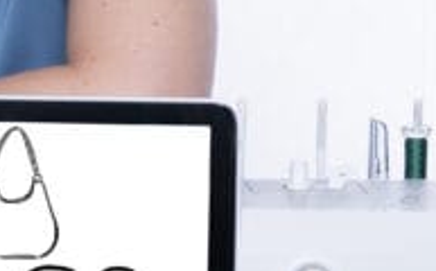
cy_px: 98
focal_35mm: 168
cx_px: -84
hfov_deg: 12.2
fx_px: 1993
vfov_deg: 7.8
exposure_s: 1/160
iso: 160
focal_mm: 31
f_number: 7.1
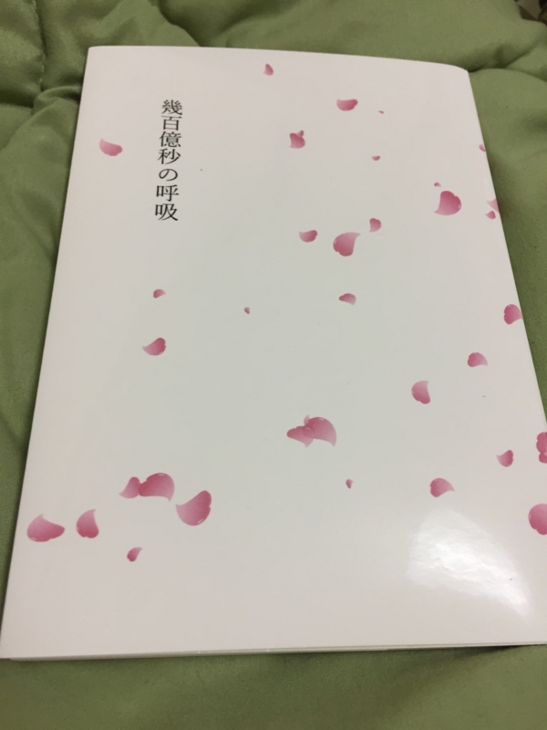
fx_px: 611
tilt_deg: -60.5
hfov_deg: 48.2
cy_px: 365
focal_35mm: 29
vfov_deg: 61.7
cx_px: 274
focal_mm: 4.15
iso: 80
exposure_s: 1/30
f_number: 2.2
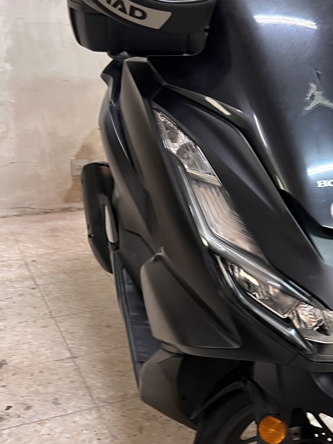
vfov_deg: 40.4
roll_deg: -3.8
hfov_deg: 31.2
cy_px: 315
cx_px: 226
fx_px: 590
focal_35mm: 46
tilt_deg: -27.8
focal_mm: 5.7
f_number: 1.5
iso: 200
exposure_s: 1/50
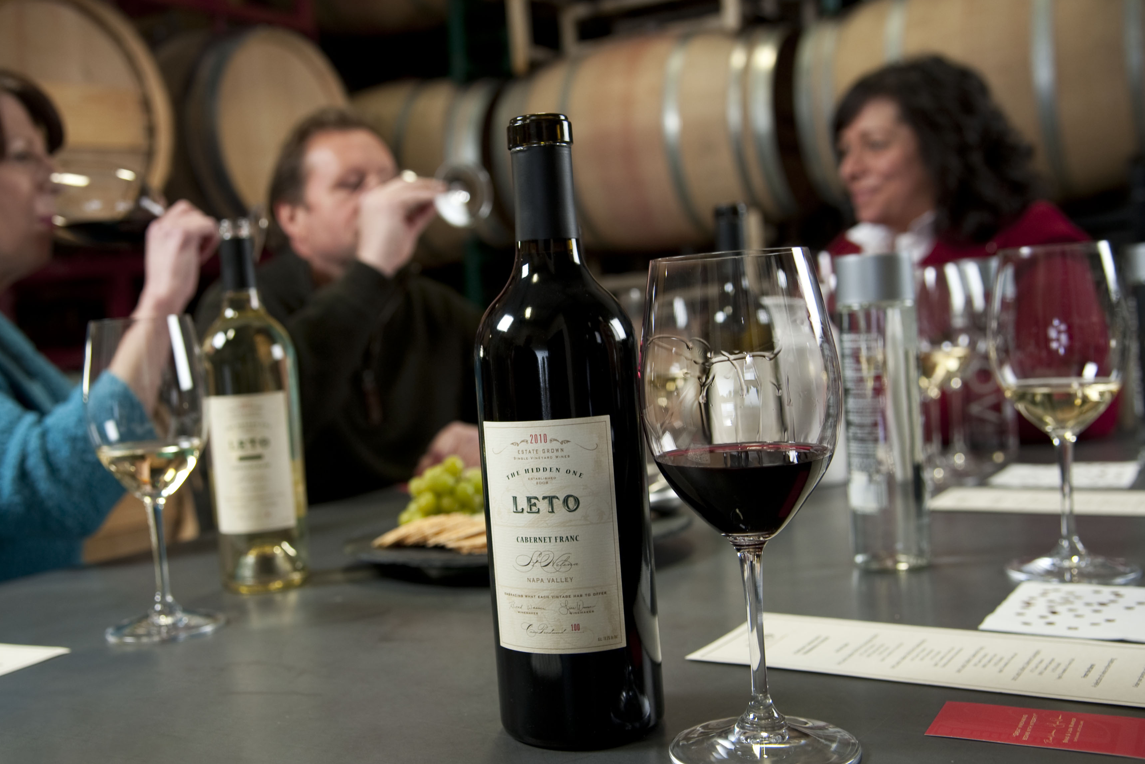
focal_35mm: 42
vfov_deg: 31.9
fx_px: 1336
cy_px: 350
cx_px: 474
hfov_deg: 46.2
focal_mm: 34
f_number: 4.5
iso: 400
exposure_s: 1/50
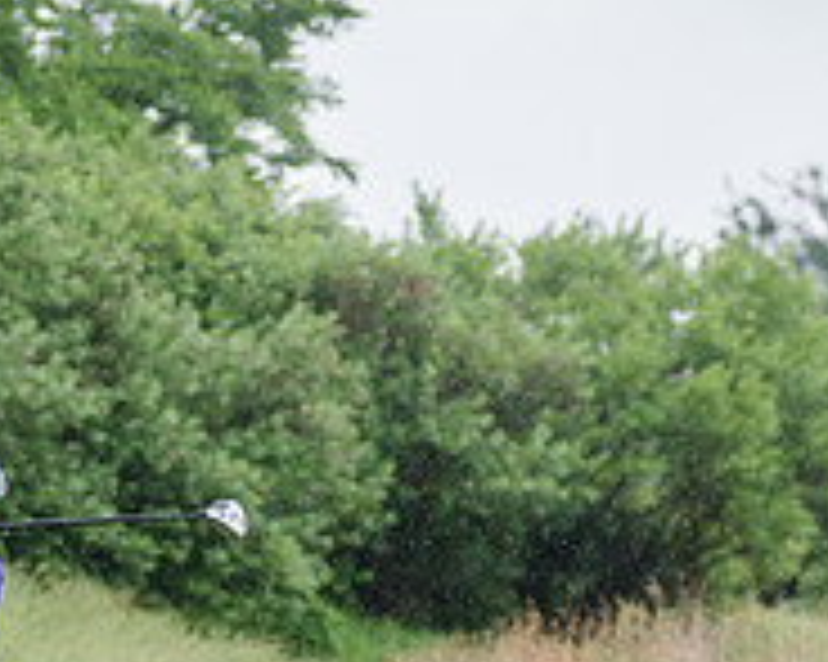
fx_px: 7250
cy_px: 745
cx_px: 104
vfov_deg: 5.2
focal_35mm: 296
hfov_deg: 6.5
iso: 400
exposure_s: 1/800
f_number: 3.5
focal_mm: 100
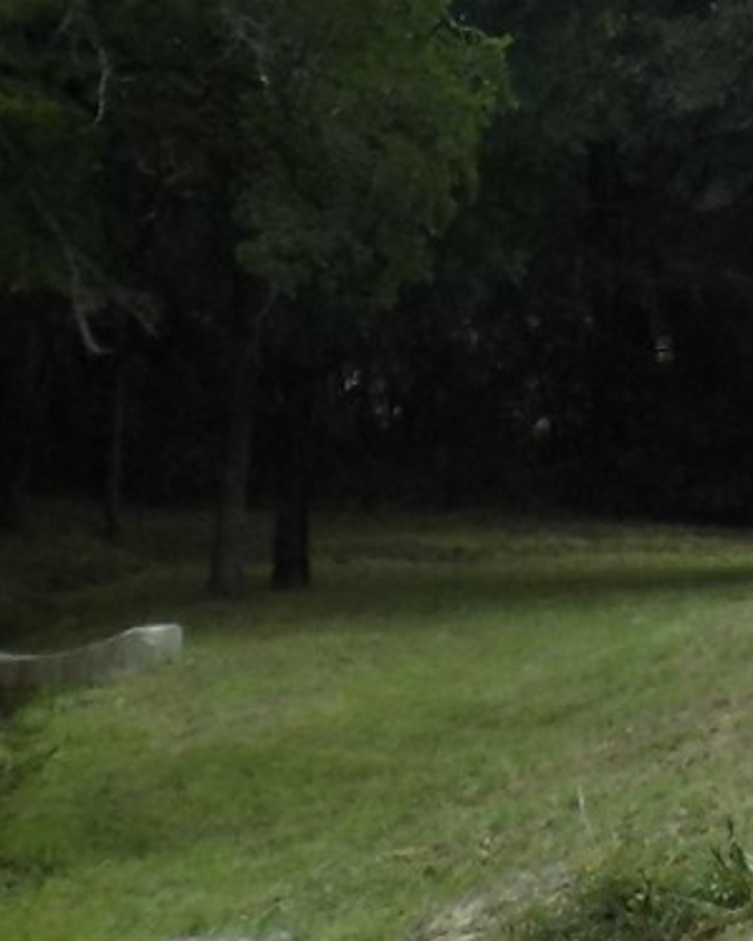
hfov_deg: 10.4
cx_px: 963
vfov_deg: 12.6
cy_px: -465
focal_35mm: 145
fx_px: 4036
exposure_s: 1/400
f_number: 3.2
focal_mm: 4.8
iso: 80
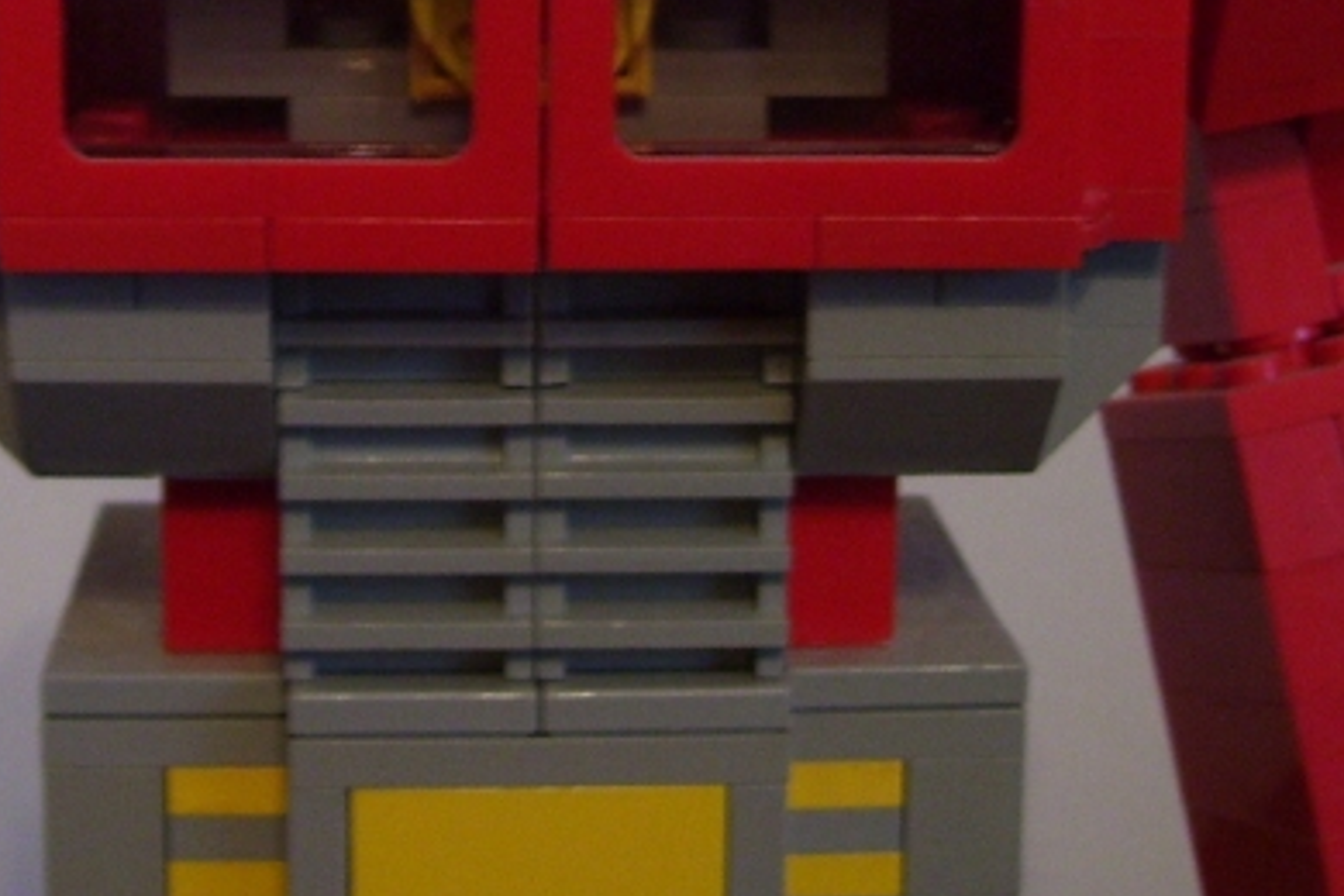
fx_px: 3136
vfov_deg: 15.9
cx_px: 486
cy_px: -3
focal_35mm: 84
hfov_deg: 24.1
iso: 160
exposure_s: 1/8
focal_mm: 6
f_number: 2.7
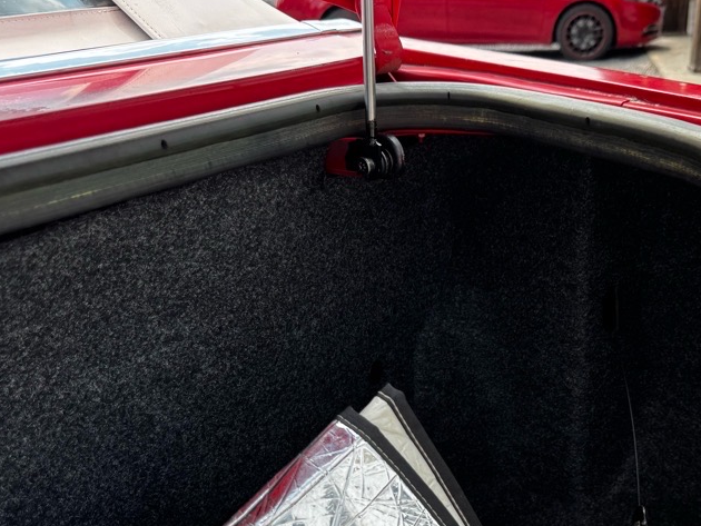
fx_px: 790
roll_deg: -1.0
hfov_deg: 46.8
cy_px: 387
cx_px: 487
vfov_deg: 36.1
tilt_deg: -27.7
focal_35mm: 39
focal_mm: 6.76
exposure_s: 1/514
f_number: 1.78
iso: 80
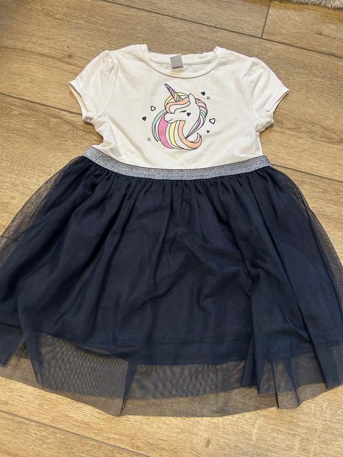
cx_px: 172
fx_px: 344
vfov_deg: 67.3
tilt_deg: -77.1
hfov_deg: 53.1
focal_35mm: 26
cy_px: 228
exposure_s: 1/50
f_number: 1.5
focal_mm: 5.7
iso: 160
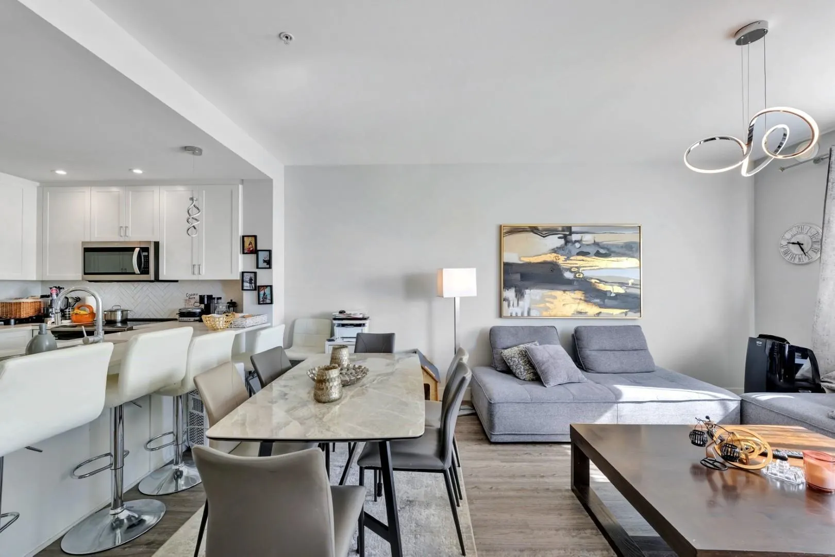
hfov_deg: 100.4
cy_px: 278
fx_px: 348
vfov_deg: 77.3
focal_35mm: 15
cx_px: 418
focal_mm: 15
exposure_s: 1/50
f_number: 8
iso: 400
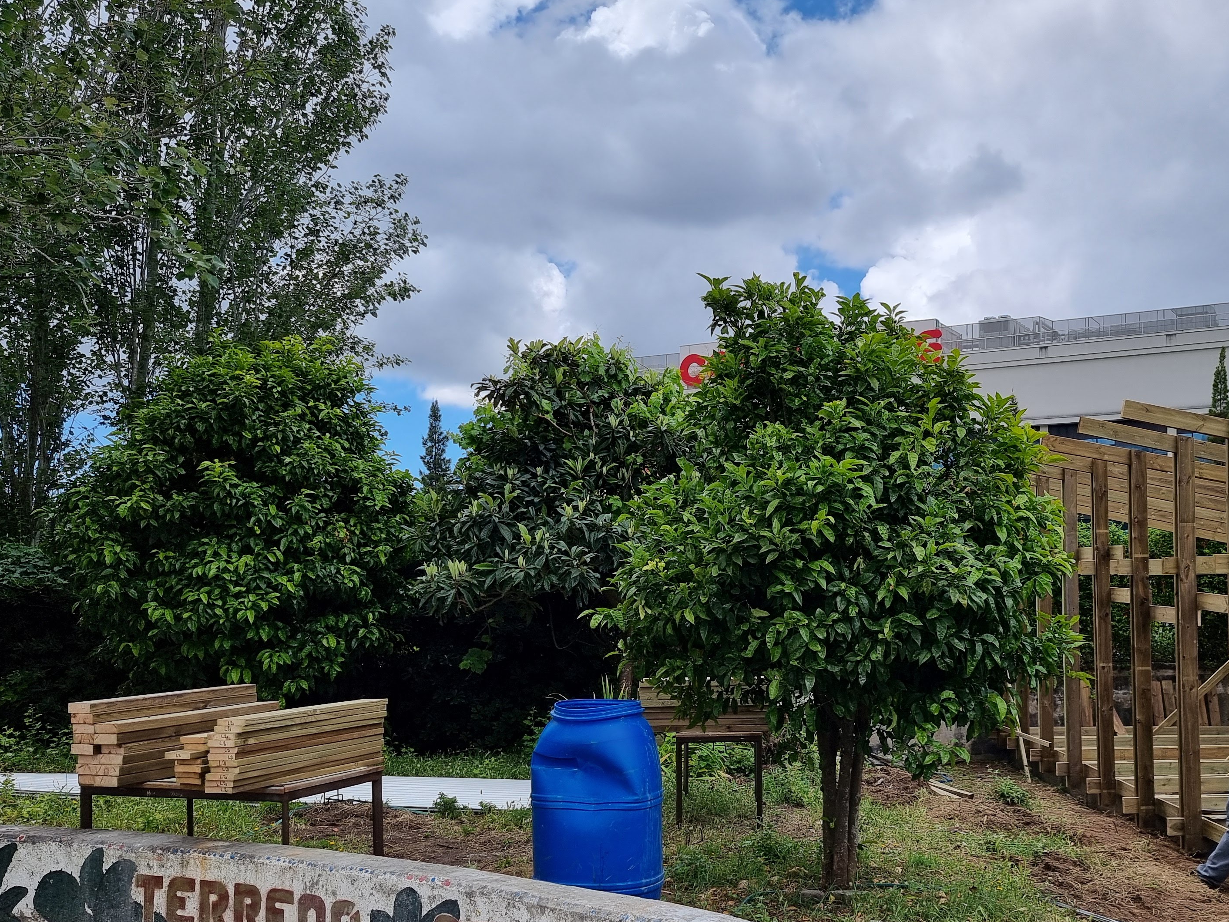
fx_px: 1207
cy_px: 532
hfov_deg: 53.3
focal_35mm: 34
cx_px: 770
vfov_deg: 41.7
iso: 50
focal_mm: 6.7
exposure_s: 1/1032
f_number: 1.8
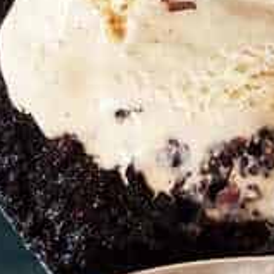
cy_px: -36
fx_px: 4487
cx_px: 86
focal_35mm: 501
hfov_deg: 3.5
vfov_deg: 3.5
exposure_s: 1/60
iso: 160
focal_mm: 7.06
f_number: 2
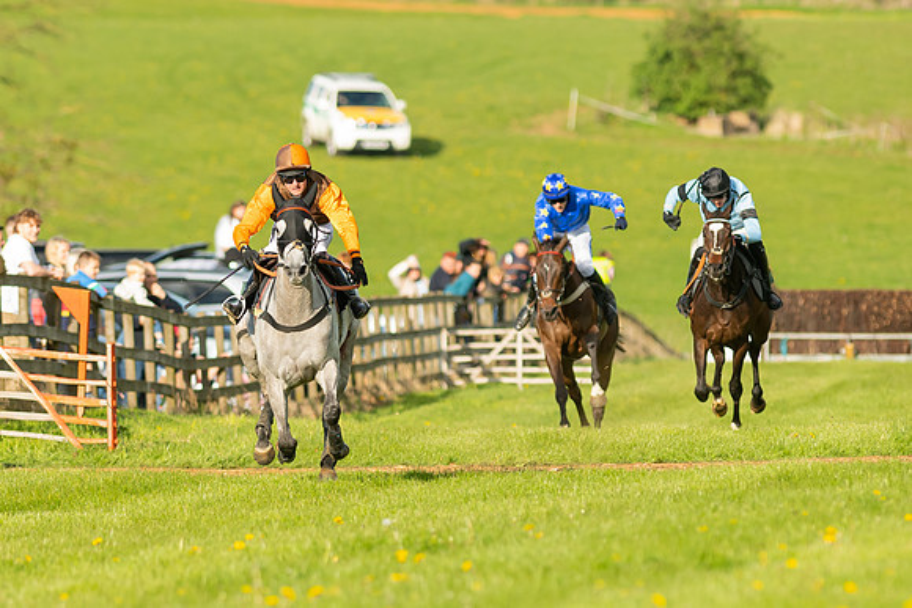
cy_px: 410
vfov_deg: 2.1
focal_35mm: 642
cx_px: 401
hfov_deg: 3.2
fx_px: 16260
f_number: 5
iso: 400
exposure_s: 1/2000
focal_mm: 300
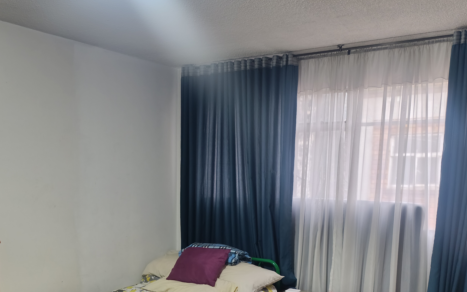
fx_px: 509
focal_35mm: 40
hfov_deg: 48.7
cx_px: 170
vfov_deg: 31.0
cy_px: 242
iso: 1000
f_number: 1.6
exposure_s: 1/24
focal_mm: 6.14
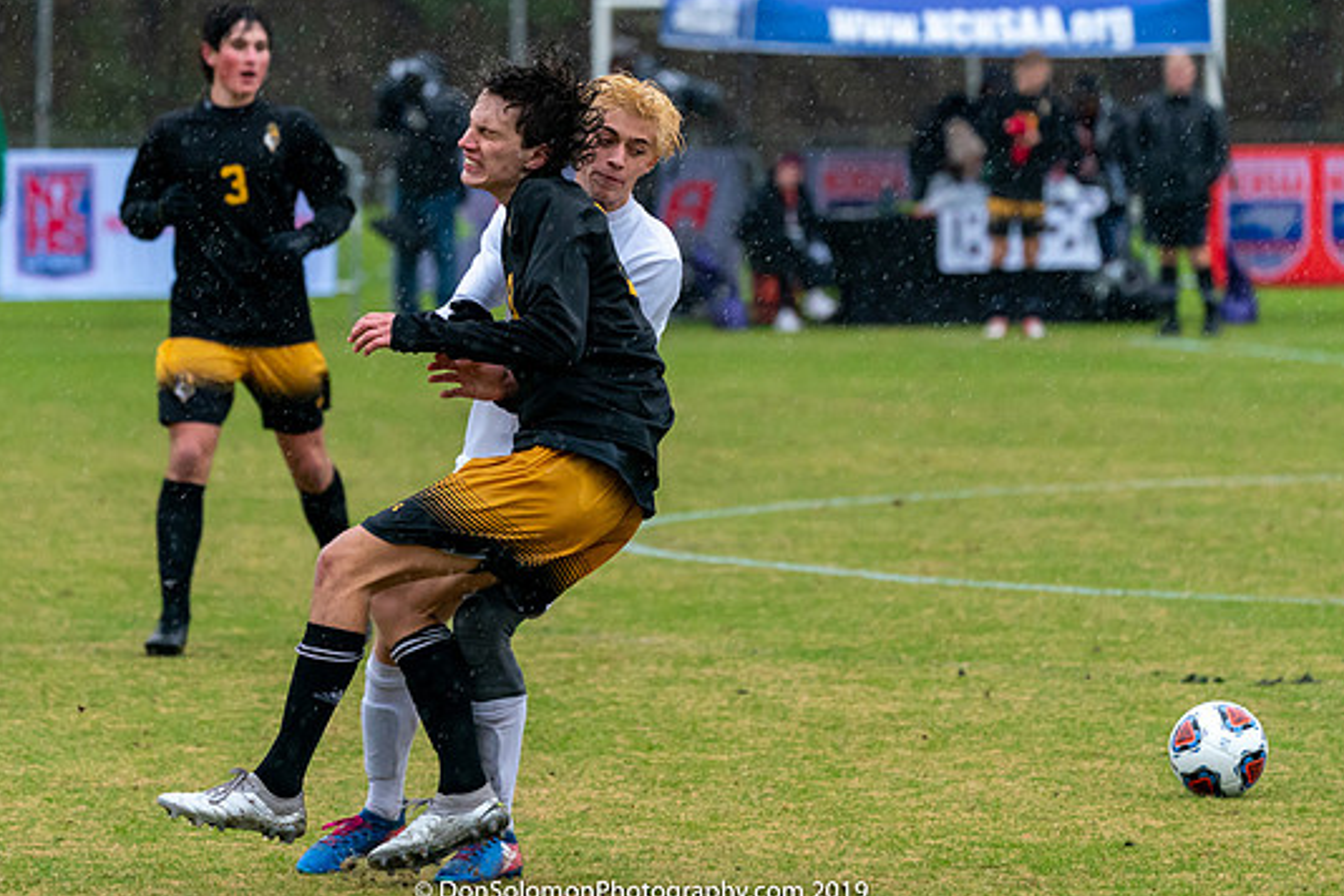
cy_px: 396
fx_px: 13028
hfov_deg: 5.9
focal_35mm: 349
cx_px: 616
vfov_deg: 3.9
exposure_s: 1/1000
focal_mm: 244
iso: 3200
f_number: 5.6
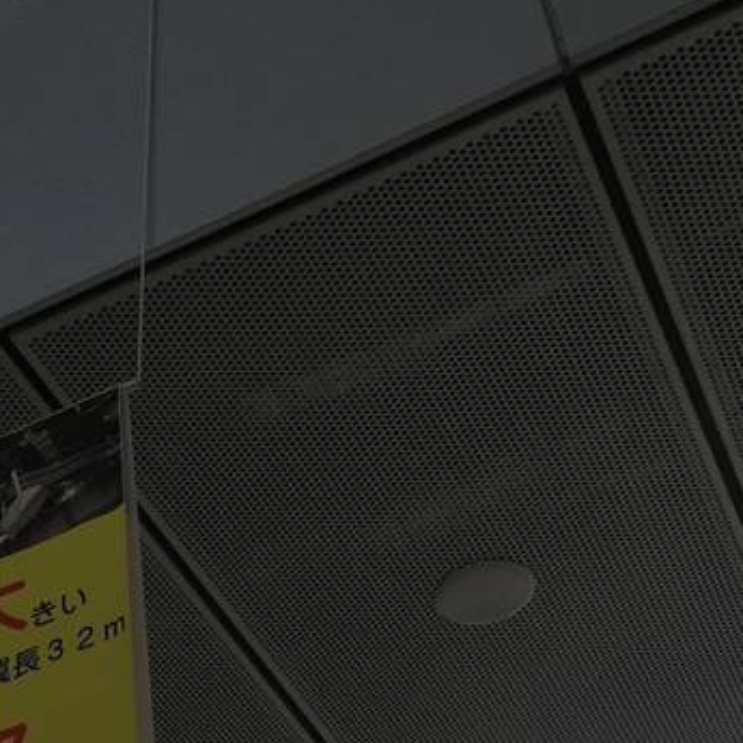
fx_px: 1846
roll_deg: +2.0
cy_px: 709
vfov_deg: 22.1
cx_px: 11
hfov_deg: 22.0
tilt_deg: +37.0
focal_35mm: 76
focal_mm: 4.15
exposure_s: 1/170
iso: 32
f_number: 2.2
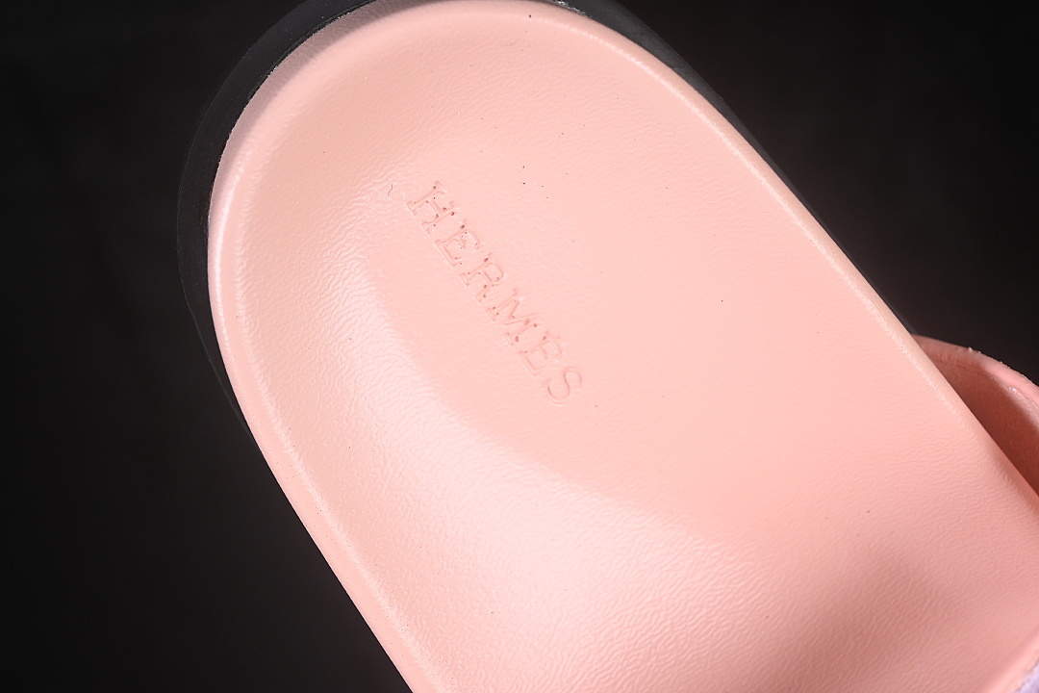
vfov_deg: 18.2
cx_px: 520
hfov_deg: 27.0
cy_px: 346
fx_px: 2164
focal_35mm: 75
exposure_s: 1/80
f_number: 7.1
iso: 160
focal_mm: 50
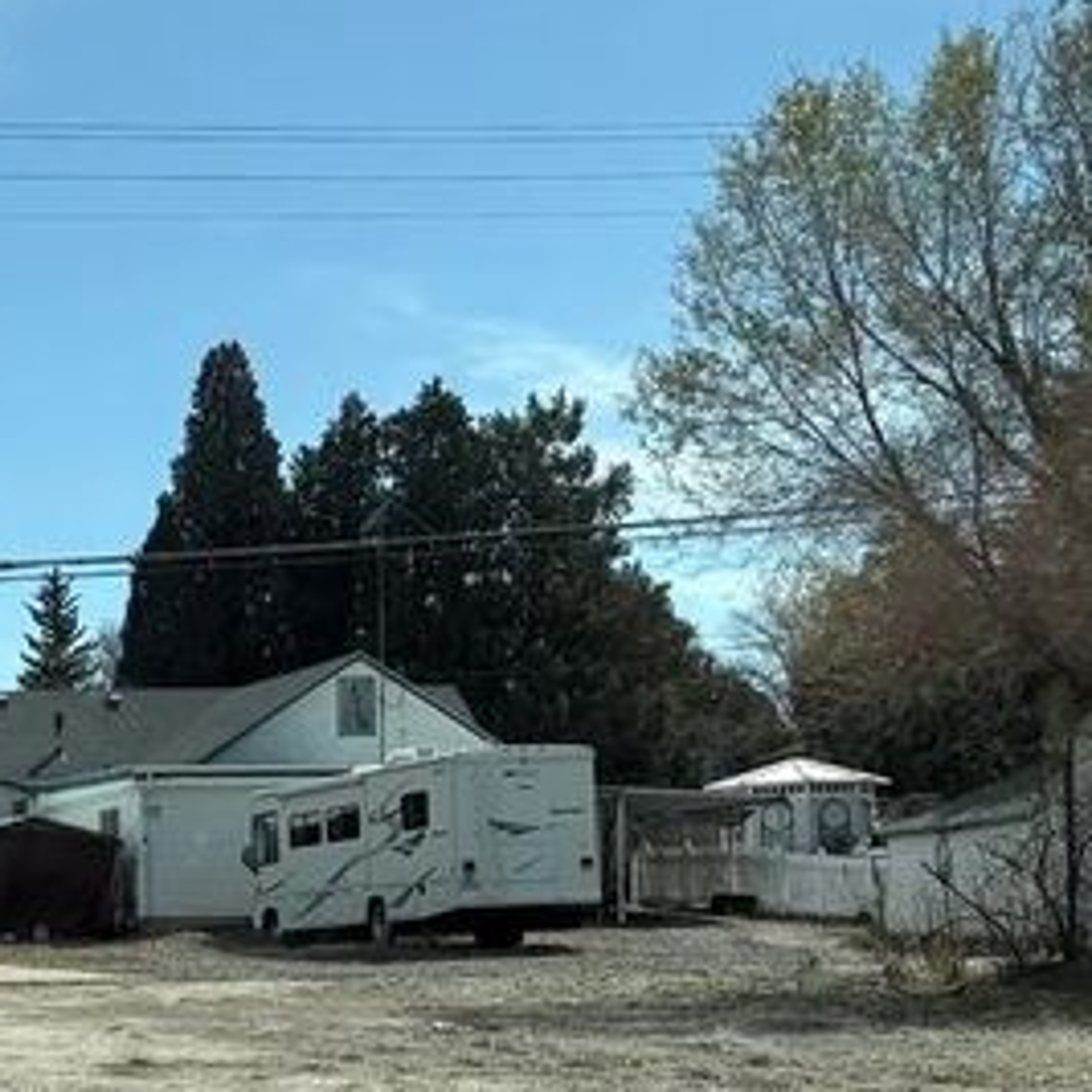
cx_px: -573
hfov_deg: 17.6
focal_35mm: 88
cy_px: 961
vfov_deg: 19.4
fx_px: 3141
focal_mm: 5.96
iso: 50
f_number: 1.6
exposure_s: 1/2985
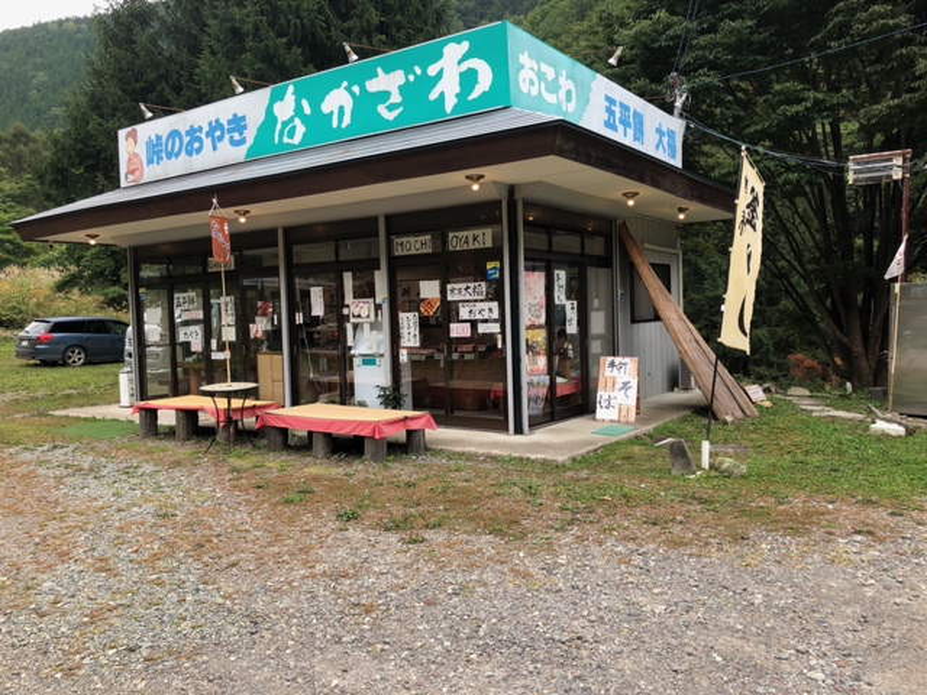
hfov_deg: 63.4
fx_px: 750
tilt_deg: -2.2
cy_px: 348
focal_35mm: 28
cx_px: 464
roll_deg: +0.9
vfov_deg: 49.7
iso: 20
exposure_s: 1/294
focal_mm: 3.99
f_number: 1.8
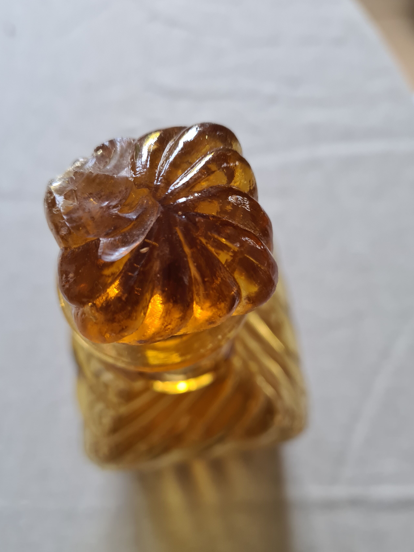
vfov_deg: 58.3
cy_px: 292
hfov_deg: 45.4
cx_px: 185
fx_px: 494
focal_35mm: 31
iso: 250
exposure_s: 1/50
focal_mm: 5.4
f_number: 1.8
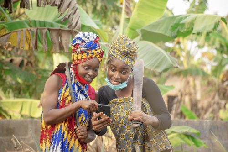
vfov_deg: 7.6
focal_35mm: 180
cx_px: 114
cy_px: 76
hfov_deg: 11.4
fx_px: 1140
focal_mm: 120
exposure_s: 1/160
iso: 320
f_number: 4.8
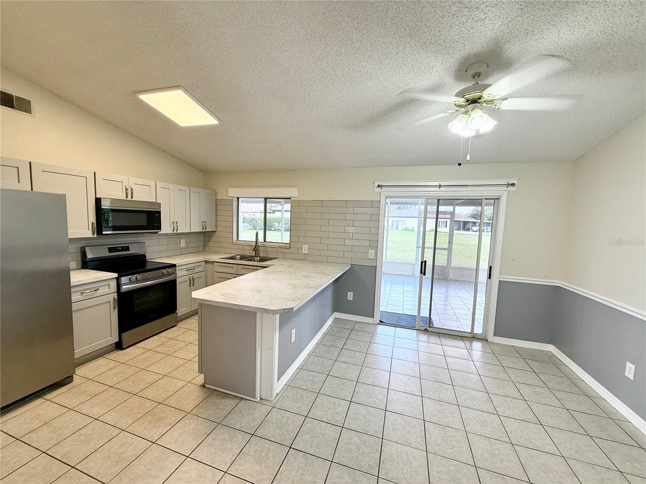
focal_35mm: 14
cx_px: 323
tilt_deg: -4.0
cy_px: 242
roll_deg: -1.9
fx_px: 261
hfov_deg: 102.1
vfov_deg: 85.7
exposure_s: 1/120
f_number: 2.2
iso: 80
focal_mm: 2.22
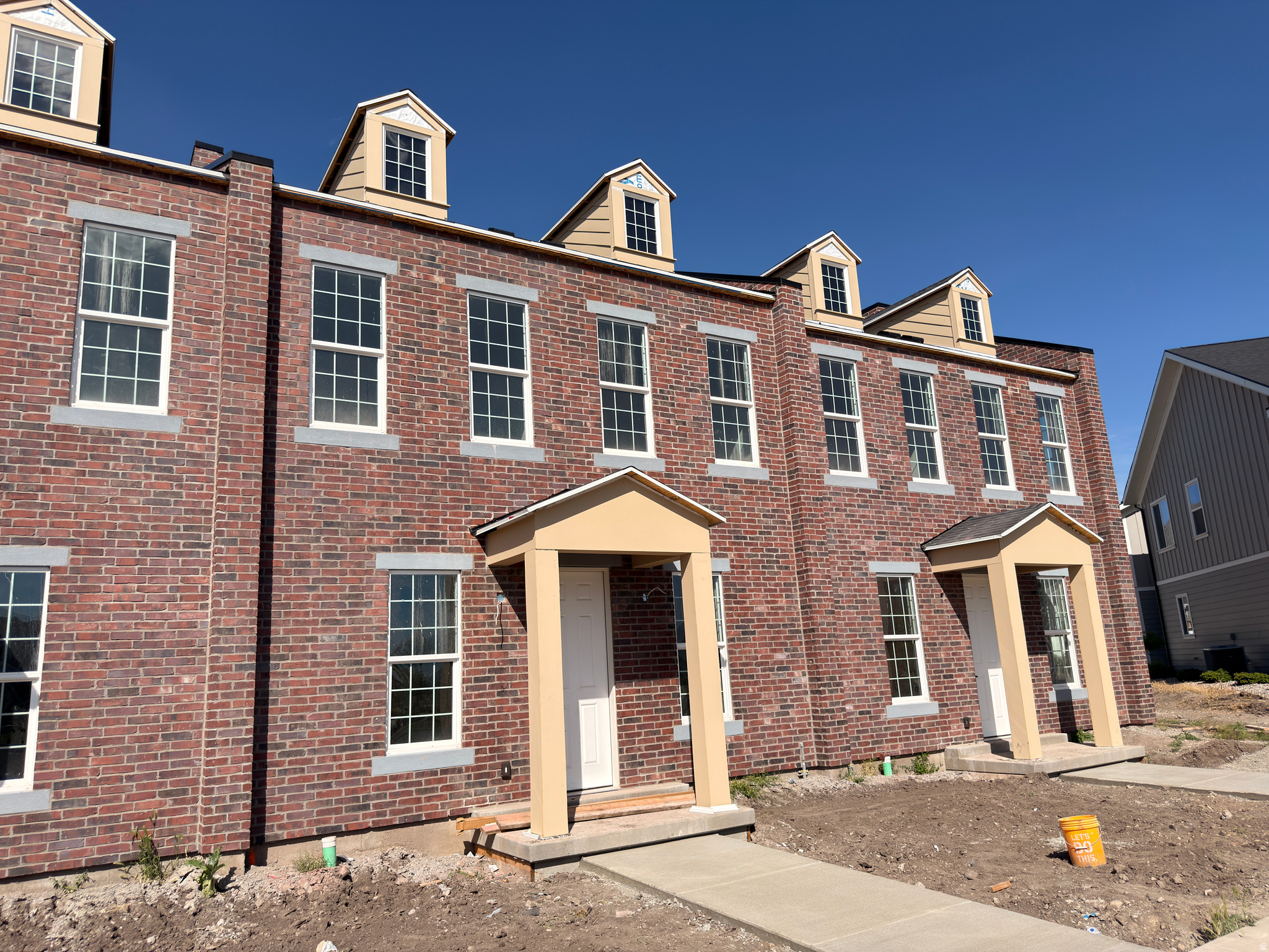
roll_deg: +4.4
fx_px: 880
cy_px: 476
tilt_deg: +12.9
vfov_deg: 56.8
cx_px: 634
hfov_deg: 71.6
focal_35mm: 24
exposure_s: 1/6494
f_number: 1.78
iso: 64
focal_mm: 6.76
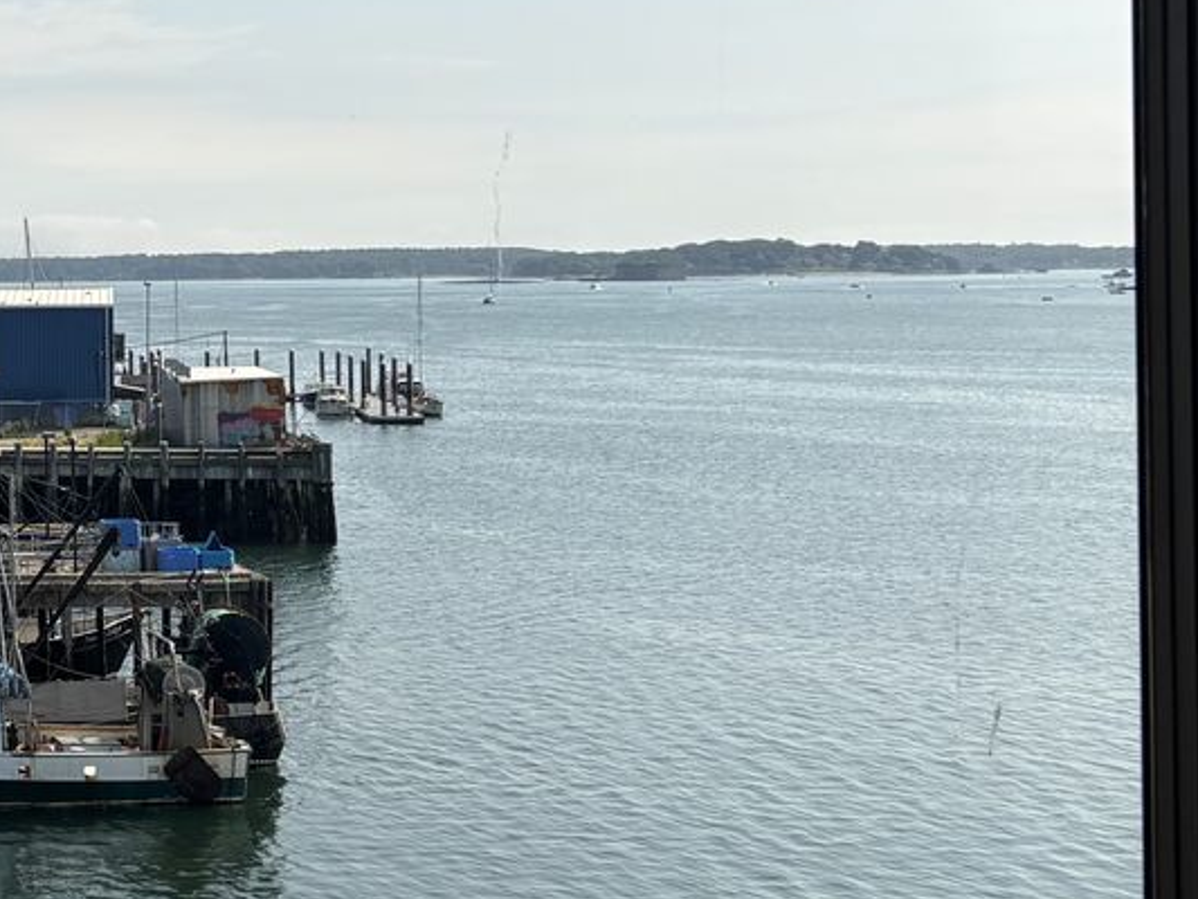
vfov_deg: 18.8
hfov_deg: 22.5
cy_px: 276
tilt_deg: -0.5
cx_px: -346
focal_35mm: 78
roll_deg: +0.8
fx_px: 2700
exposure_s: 1/2857
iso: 50
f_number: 1.6
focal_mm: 5.96
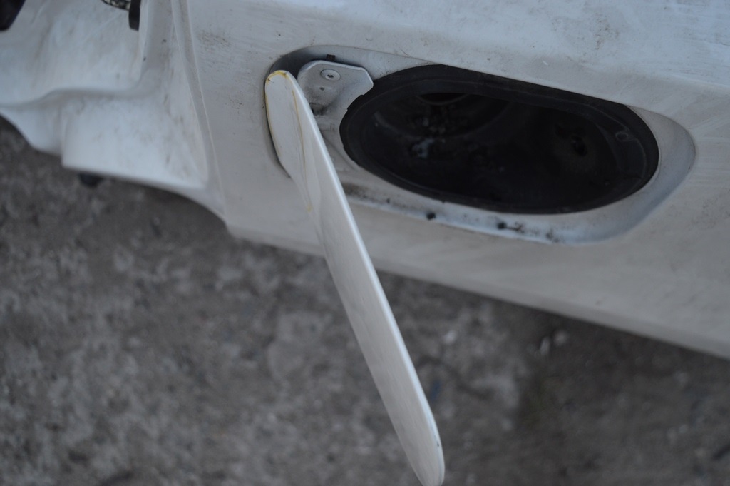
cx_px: 365
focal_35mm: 38
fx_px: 760
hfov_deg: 51.3
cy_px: 243
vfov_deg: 35.4
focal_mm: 25
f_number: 4
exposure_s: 1/60
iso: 400
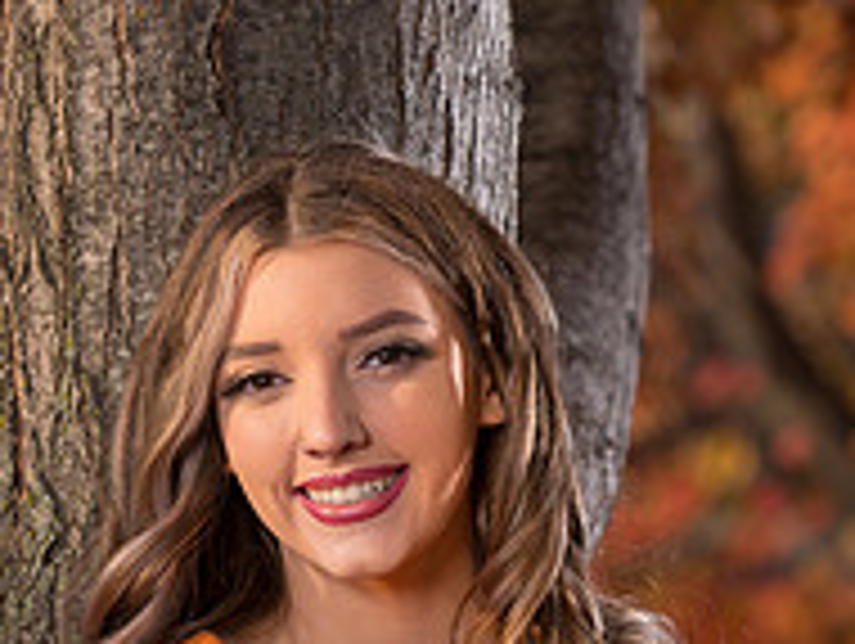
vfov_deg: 3.3
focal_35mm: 457
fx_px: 11302
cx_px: 461
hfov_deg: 4.3
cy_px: 719
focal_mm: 130
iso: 50
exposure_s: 1/250
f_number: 4.5
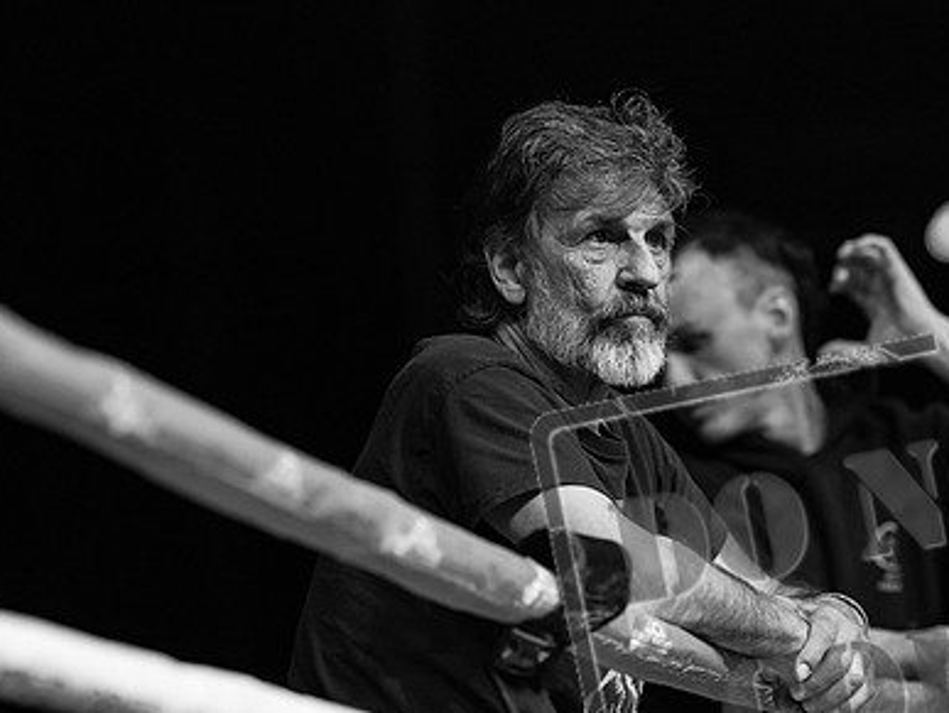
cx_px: 537
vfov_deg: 6.9
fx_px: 5927
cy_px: 455
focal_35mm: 216
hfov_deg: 9.2
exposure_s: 1/1000
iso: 4000
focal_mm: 150
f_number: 2.8
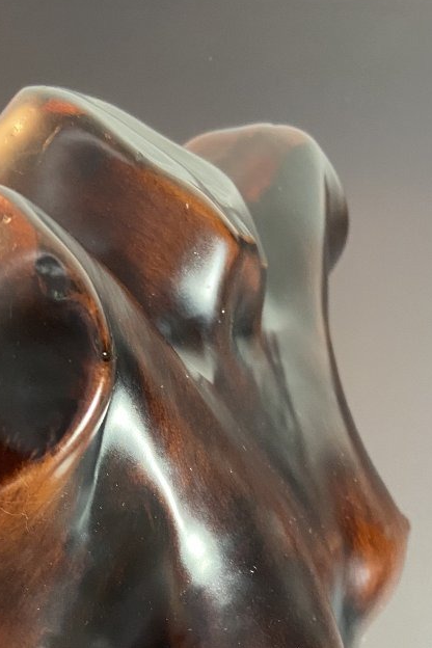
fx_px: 936
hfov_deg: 25.8
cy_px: 610
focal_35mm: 52
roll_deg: -0.5
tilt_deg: -25.5
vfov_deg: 35.4
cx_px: 139
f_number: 1.8
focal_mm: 4.25
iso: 400
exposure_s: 1/33
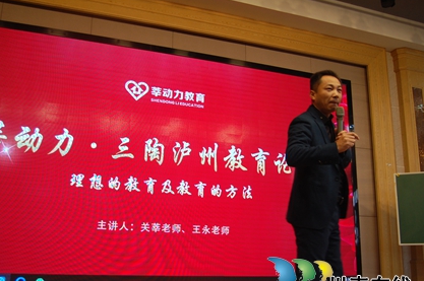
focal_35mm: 36
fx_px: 423
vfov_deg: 36.7
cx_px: 194
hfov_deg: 53.1
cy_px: 161
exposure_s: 1/30
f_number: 3.8
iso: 400
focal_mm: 20
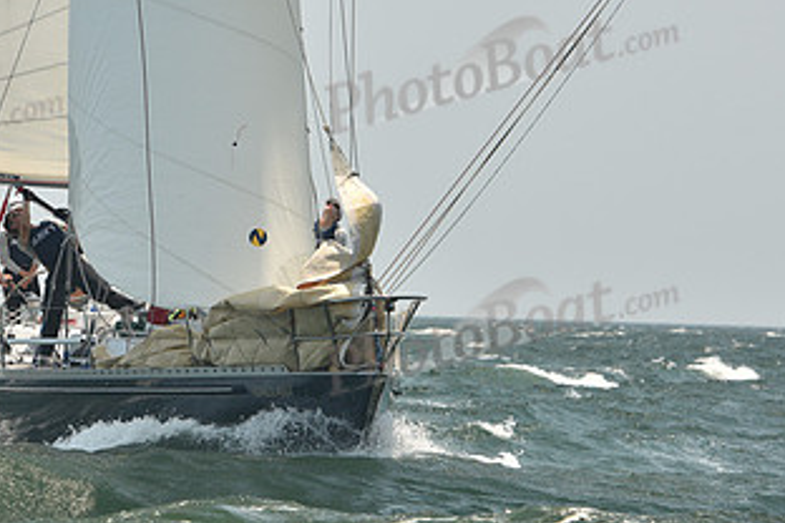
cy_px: 235
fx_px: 6476
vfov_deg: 4.6
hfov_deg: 6.9
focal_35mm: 297
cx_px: 196
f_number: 5.6
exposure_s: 1/640
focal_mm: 160
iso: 250
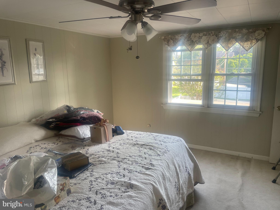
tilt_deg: -9.1
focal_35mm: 26
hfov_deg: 67.3
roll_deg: +0.5
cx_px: 140
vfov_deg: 53.1
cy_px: 105
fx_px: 210
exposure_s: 1/120
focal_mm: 4.2
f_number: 1.6
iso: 80
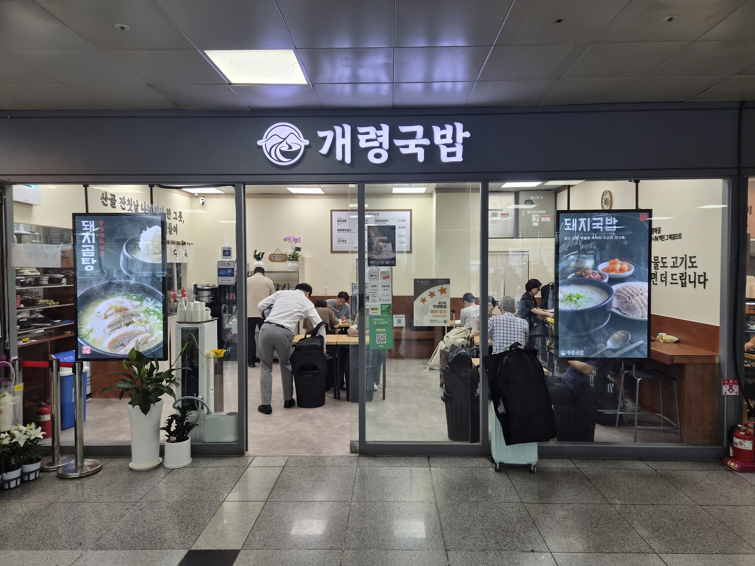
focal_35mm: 23
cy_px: 283
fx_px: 502
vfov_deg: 58.9
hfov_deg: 73.9
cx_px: 378
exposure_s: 1/120
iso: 40
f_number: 1.8
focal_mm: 5.4
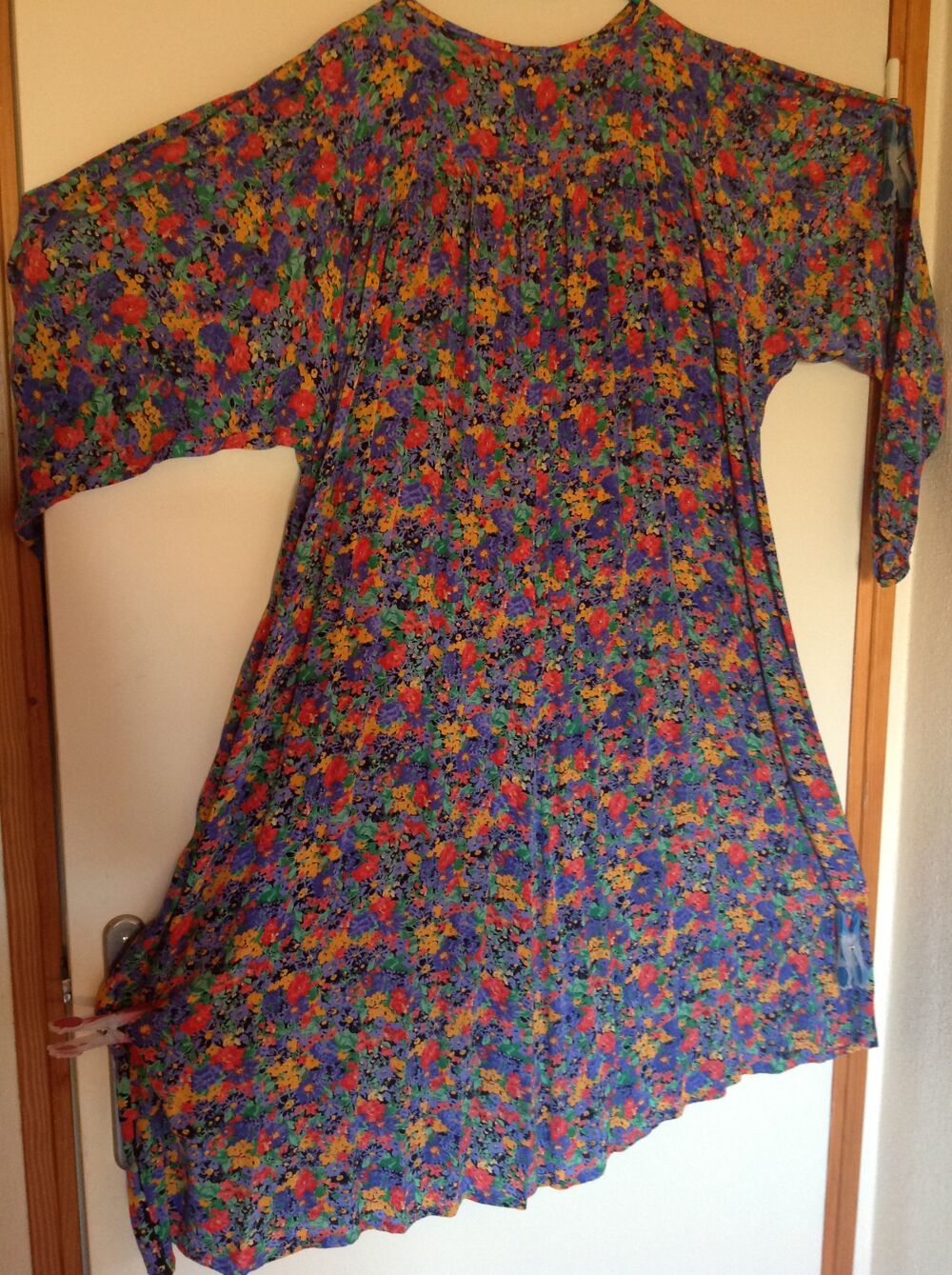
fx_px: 1287
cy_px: 638
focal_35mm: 35
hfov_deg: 40.6
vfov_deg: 52.7
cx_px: 476
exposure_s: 1/15
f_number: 2.4
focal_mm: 4.28
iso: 160
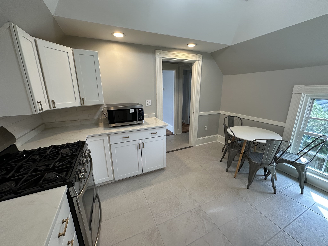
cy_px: 123
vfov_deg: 85.7
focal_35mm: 14
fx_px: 133
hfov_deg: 102.1
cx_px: 164
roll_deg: +0.3
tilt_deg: -15.2
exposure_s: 1/120
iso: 200
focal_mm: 2.22
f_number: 2.2
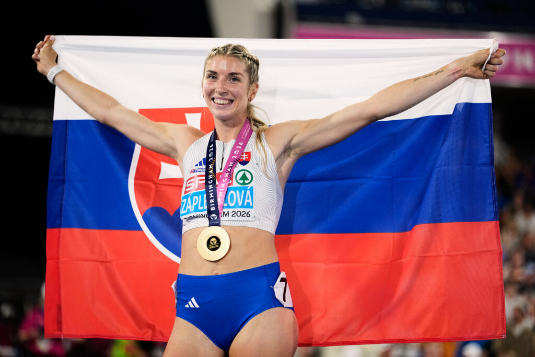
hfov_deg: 18.4
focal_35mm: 111
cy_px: 178
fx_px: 1650
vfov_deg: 12.3
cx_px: 268
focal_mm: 111
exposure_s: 1/3200
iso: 2500
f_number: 2
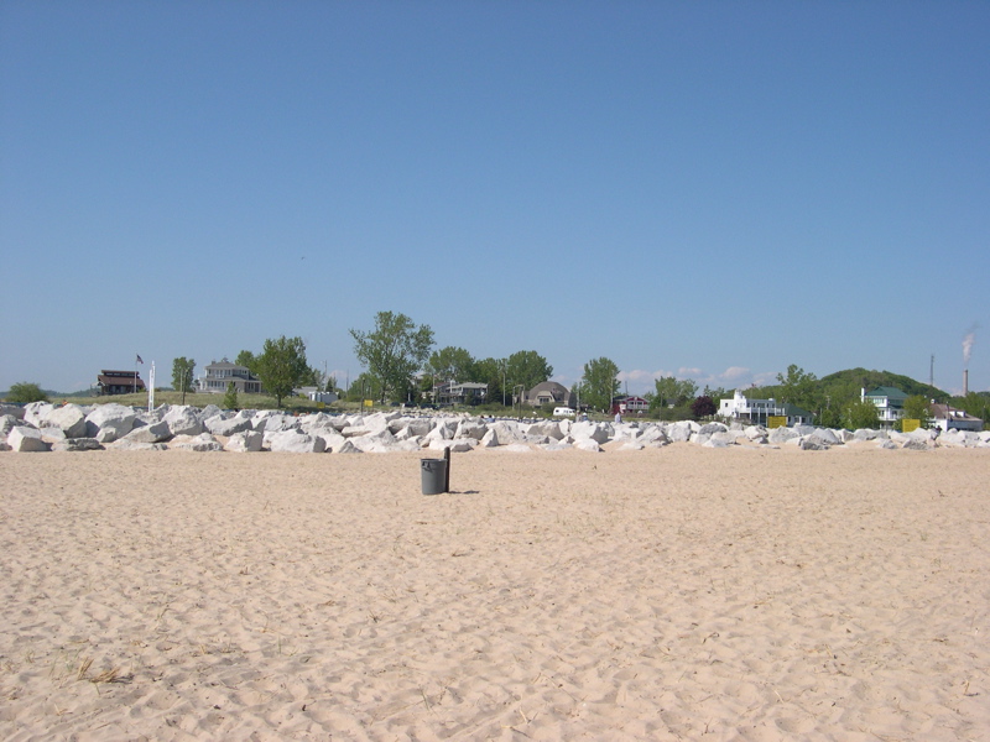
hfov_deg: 49.0
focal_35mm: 38
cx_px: 495
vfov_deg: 37.7
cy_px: 371
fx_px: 1087
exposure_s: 1/329
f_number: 7.6
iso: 100
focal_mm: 8
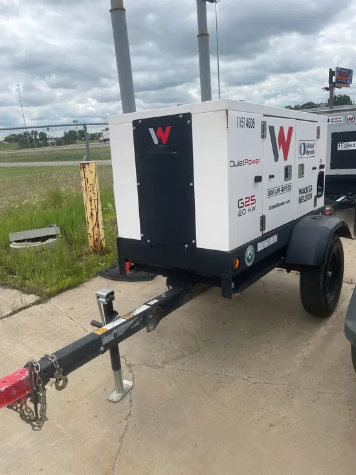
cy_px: 238
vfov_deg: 67.3
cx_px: 178
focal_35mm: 26
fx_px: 356
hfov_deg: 53.1
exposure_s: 1/2959
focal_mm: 4.2
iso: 32
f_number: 1.6
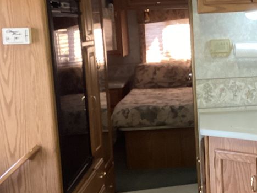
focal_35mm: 68
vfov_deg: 21.6
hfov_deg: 27.8
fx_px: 505
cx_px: 220
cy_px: 77
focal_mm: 3.3
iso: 250
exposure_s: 1/40
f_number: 2.4
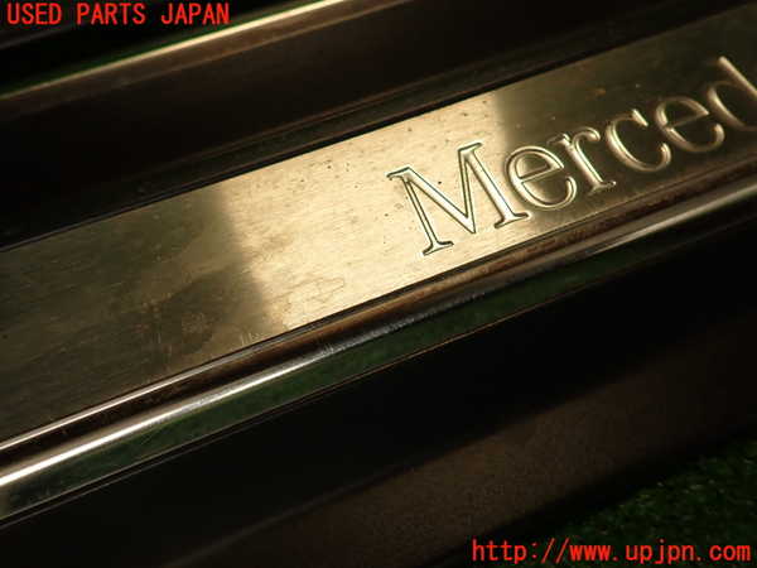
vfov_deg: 54.9
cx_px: 378
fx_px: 547
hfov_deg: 69.4
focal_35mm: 25
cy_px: 284
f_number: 2
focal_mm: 4.5
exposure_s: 1/60
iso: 100
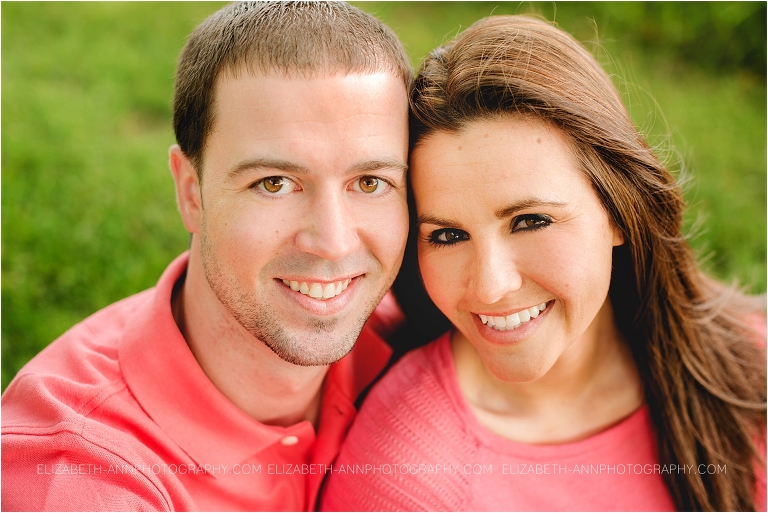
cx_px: 384
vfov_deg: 27.0
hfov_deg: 39.6
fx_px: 1067
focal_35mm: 50
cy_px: 256
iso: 200
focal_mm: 50
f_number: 2.8
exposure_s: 1/125
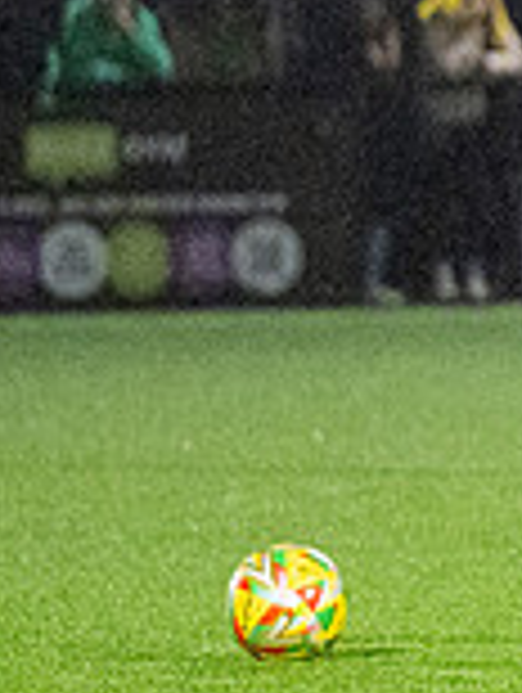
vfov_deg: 2.7
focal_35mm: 730
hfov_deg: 2.0
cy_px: 362
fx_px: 14637
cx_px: 1403
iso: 8000
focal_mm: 130
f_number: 2.8
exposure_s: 1/1000
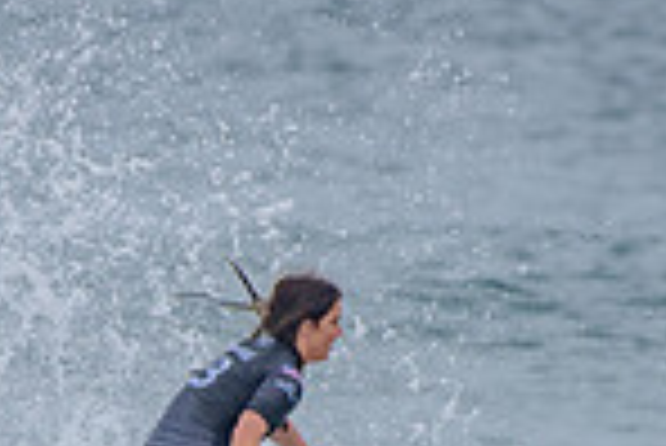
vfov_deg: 0.7
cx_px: 122
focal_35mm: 1955
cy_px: 547
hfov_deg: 1.1
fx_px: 36202
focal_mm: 500
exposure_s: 1/2000
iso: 280
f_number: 5.6
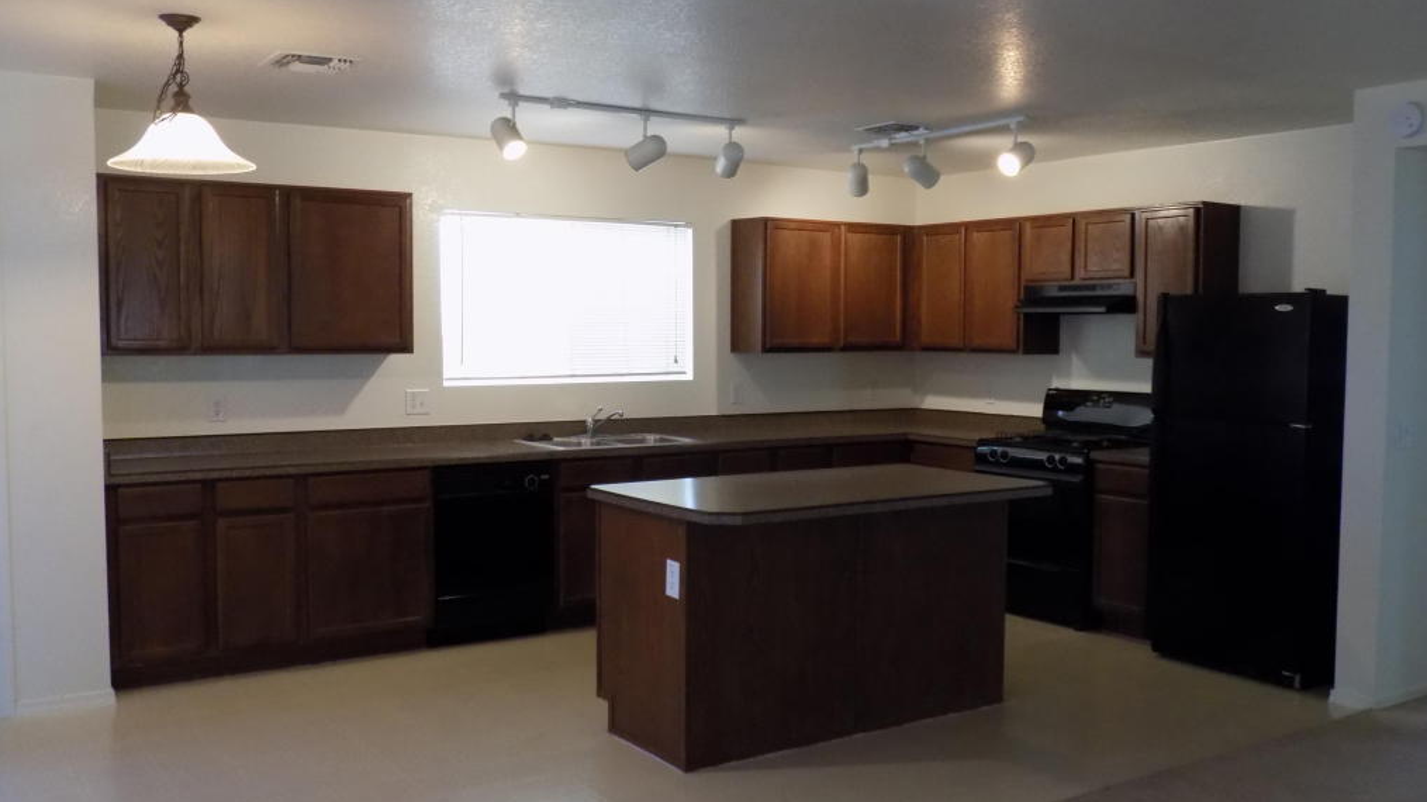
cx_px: 719
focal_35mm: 33
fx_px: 1248
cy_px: 402
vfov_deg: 35.6
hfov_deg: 59.5
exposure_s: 1/30
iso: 320
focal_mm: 5.3
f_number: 3.3
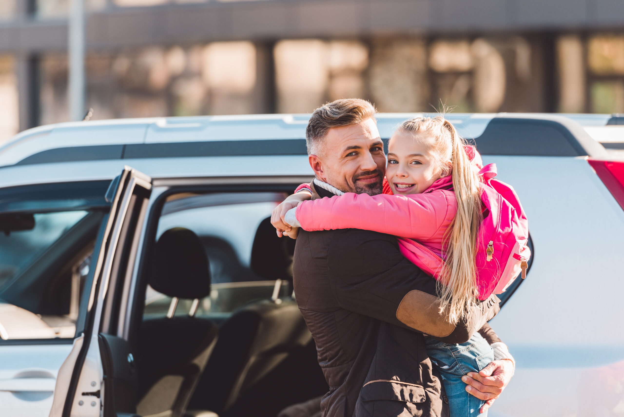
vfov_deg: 6.9
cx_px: 312
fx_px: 3468
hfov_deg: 10.3
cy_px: 208
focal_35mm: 200
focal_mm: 200
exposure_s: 1/320
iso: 160
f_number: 4
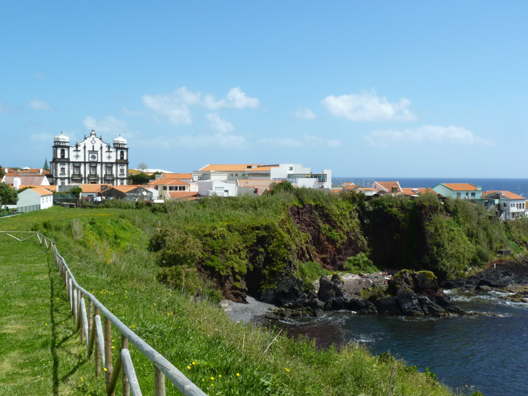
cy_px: 198
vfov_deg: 39.7
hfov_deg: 51.4
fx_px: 549
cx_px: 264
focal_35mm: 36
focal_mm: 6.4
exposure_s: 1/250
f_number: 5.6
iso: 80
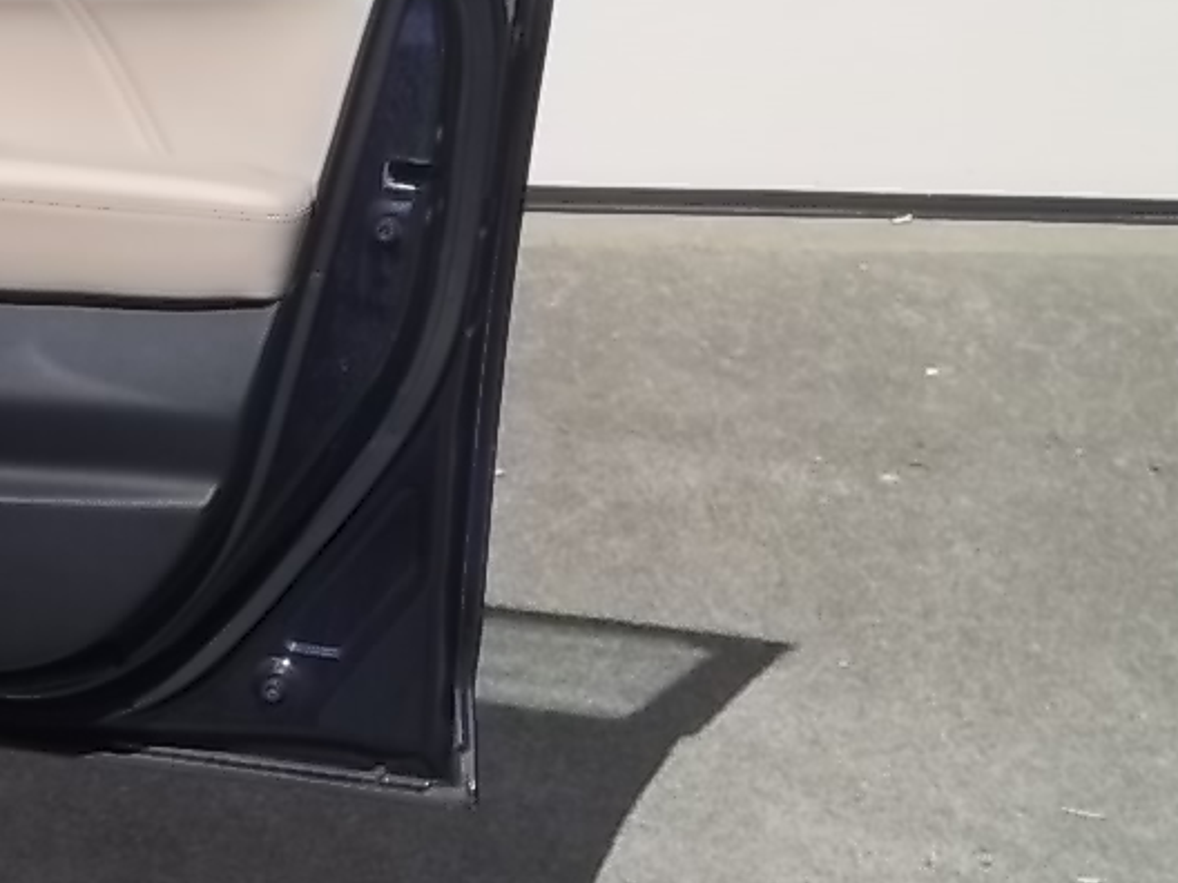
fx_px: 3879
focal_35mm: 114
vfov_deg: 12.9
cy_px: 74
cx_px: -74
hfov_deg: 16.8
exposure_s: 1/200
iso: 64
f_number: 10.28
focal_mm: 8.3
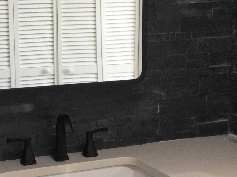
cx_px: 55
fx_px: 500
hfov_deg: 26.3
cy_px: 84
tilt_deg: -6.9
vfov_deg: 20.2
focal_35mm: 73
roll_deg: -0.2
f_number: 2.4
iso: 64
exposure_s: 1/30
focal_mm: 3.3
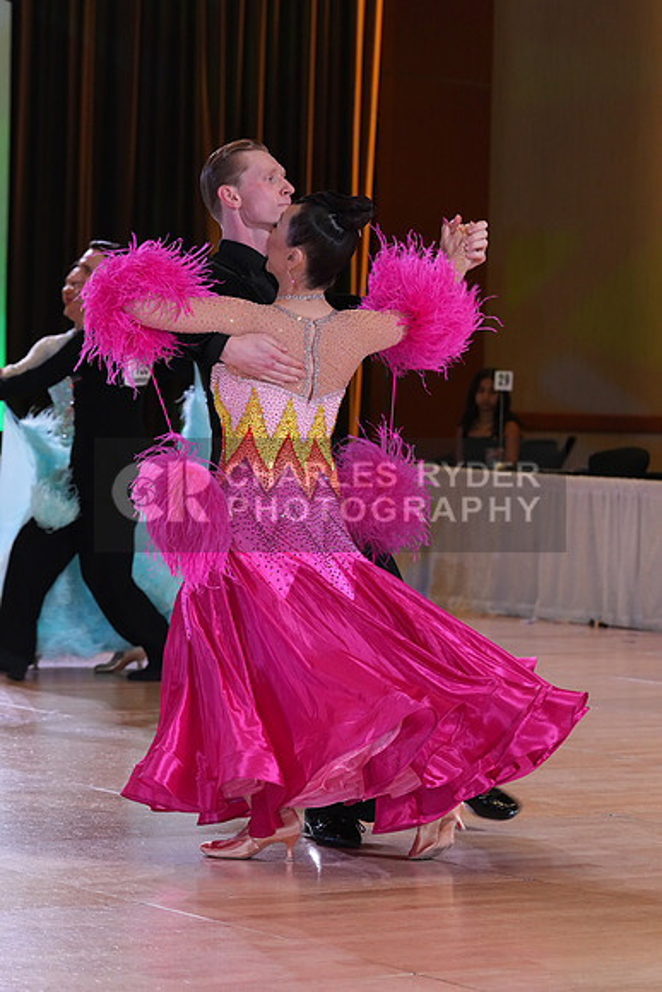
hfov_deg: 10.9
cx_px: 331
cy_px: 496
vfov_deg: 16.3
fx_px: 3473
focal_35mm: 126
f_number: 6.3
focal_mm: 126
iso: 3200
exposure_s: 1/250
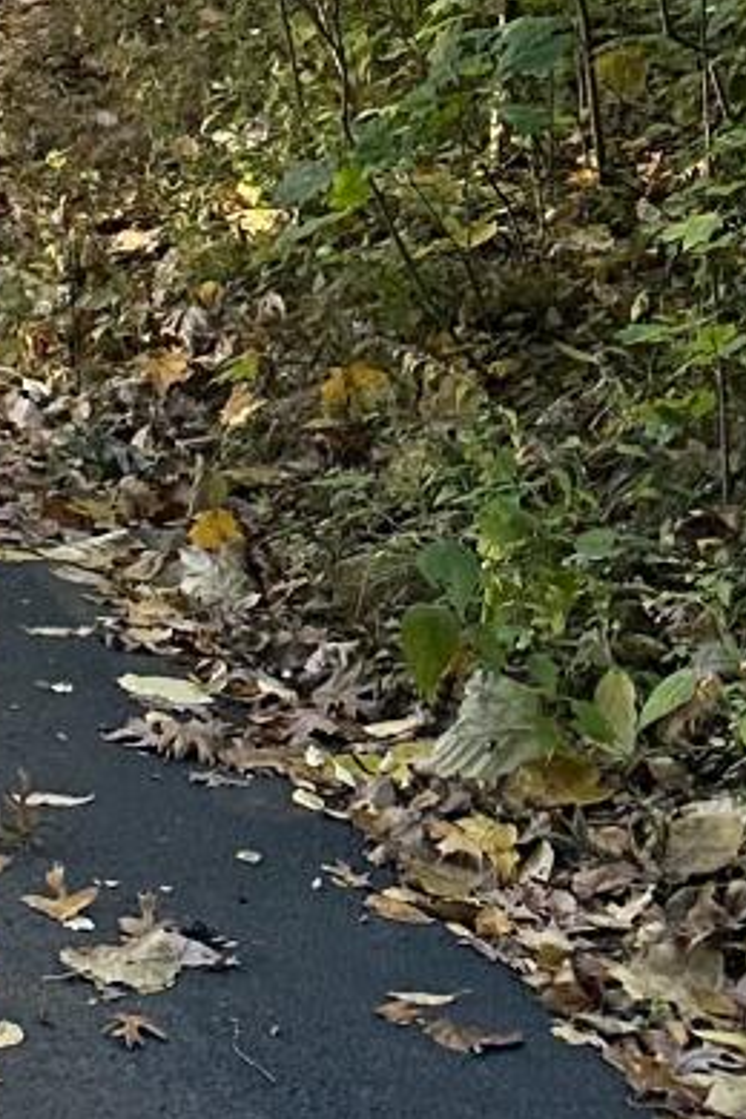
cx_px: -921
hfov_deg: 9.7
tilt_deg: -2.1
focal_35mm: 128
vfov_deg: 13.4
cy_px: -1231
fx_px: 3978
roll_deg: -1.8
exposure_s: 1/143
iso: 100
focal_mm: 6.86
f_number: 1.78
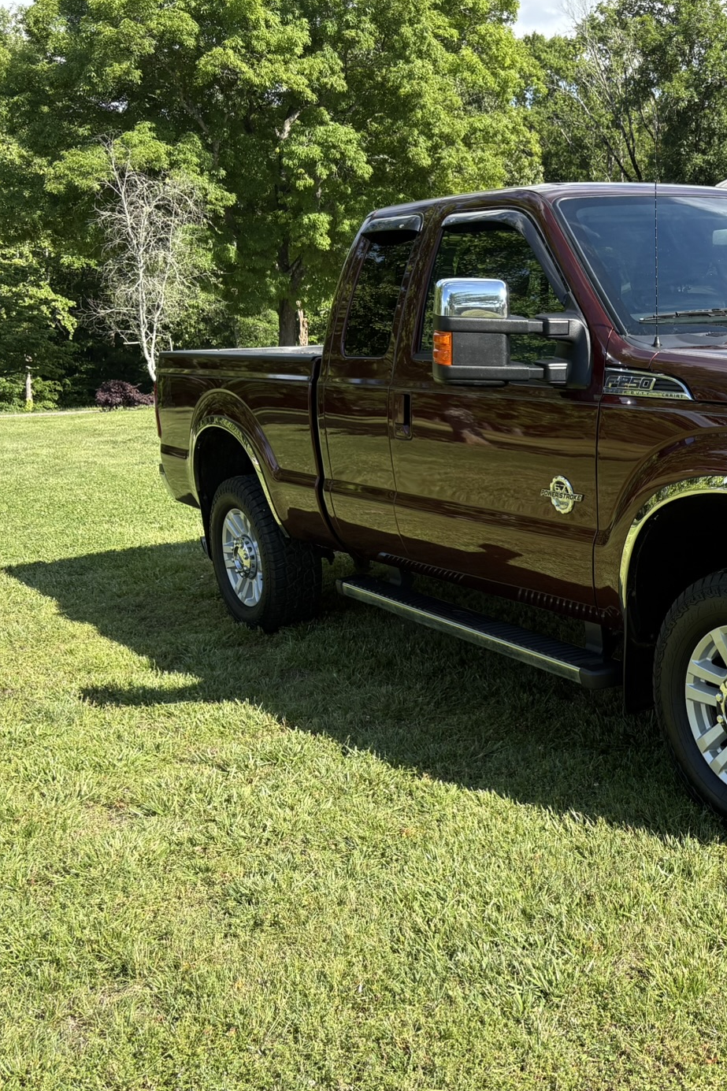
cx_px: 674
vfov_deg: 48.5
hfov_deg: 31.6
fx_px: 1212
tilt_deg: -10.3
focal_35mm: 40
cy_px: 568
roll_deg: +0.9
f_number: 1.6
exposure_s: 1/1117
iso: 50
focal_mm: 5.96
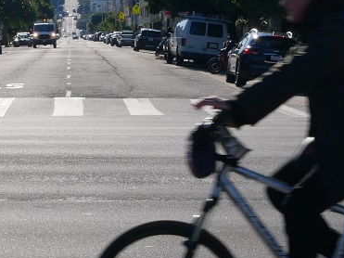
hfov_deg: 13.0
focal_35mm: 151
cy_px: 108
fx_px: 1500
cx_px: 62
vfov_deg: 9.8
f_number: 18
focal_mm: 32
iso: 200
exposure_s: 1/125
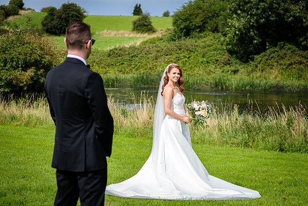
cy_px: 103
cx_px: 160
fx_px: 693
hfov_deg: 25.0
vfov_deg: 16.9
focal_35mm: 81
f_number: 2.8
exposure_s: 1/1250
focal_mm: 50
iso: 160
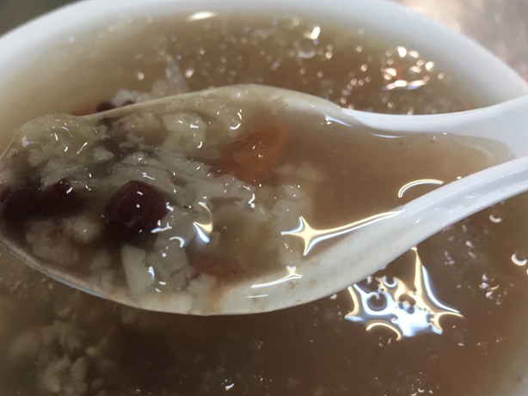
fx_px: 519
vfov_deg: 41.7
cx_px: 234
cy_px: 224
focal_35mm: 34
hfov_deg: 53.8
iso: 100
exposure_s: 1/30
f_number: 2.2
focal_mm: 4.15
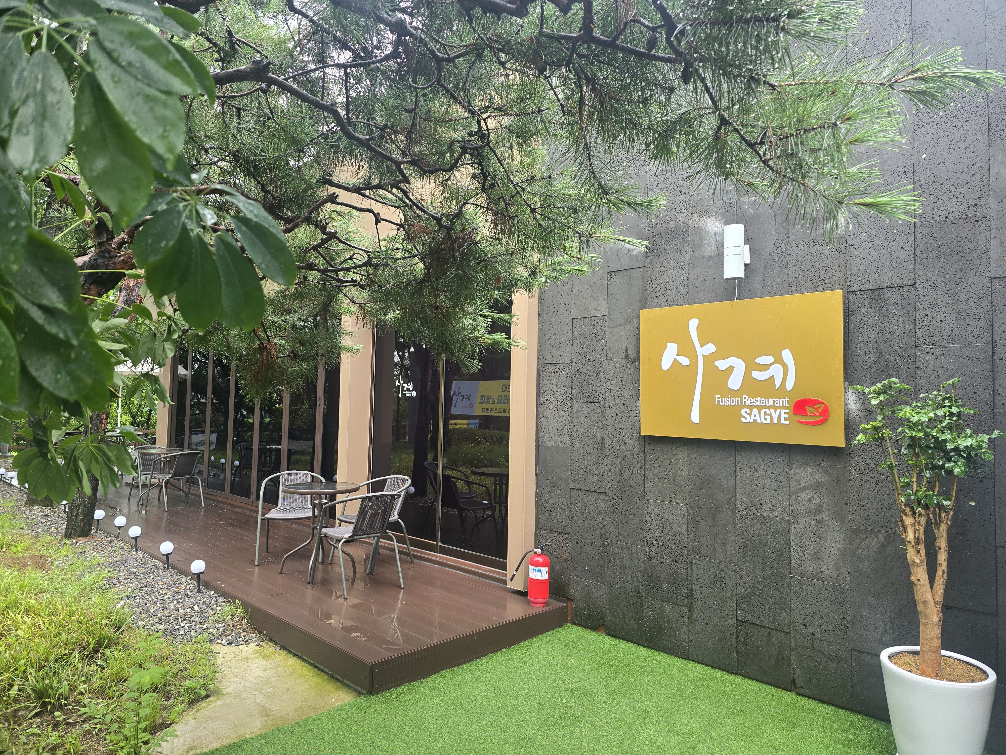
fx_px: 668
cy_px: 378
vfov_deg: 58.9
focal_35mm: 23
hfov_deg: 73.9
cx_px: 503
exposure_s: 1/120
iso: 80
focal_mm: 6.3
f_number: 1.7
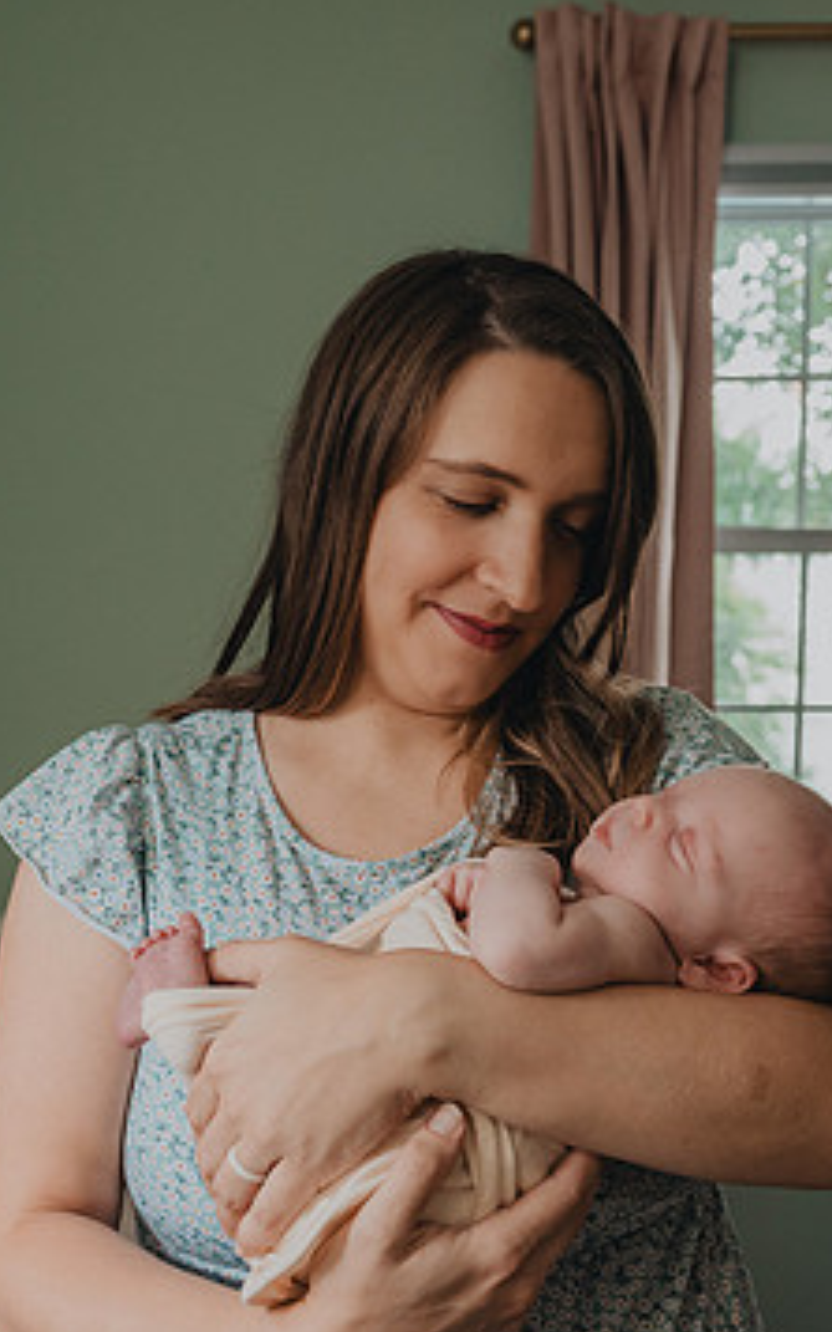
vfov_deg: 43.5
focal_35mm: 46
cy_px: 703
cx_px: 313
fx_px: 1670
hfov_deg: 27.9
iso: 1250
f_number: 4
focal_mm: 27
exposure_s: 1/125
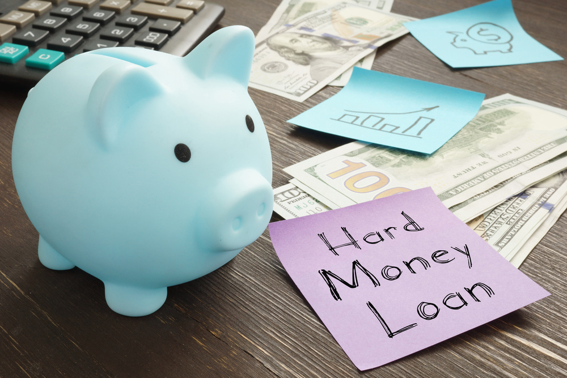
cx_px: 284
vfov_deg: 29.9
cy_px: 189
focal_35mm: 45
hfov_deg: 43.6
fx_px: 709
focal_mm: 30
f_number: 20
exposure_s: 1/5
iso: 200
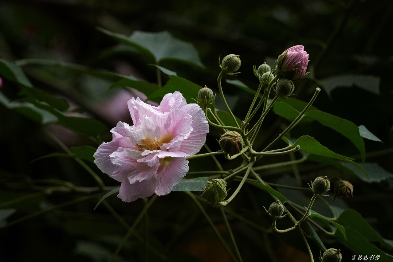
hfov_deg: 10.3
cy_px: 131
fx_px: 2183
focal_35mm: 200
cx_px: 196
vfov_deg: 6.9
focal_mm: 200
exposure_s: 1/200
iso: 320
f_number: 5.6
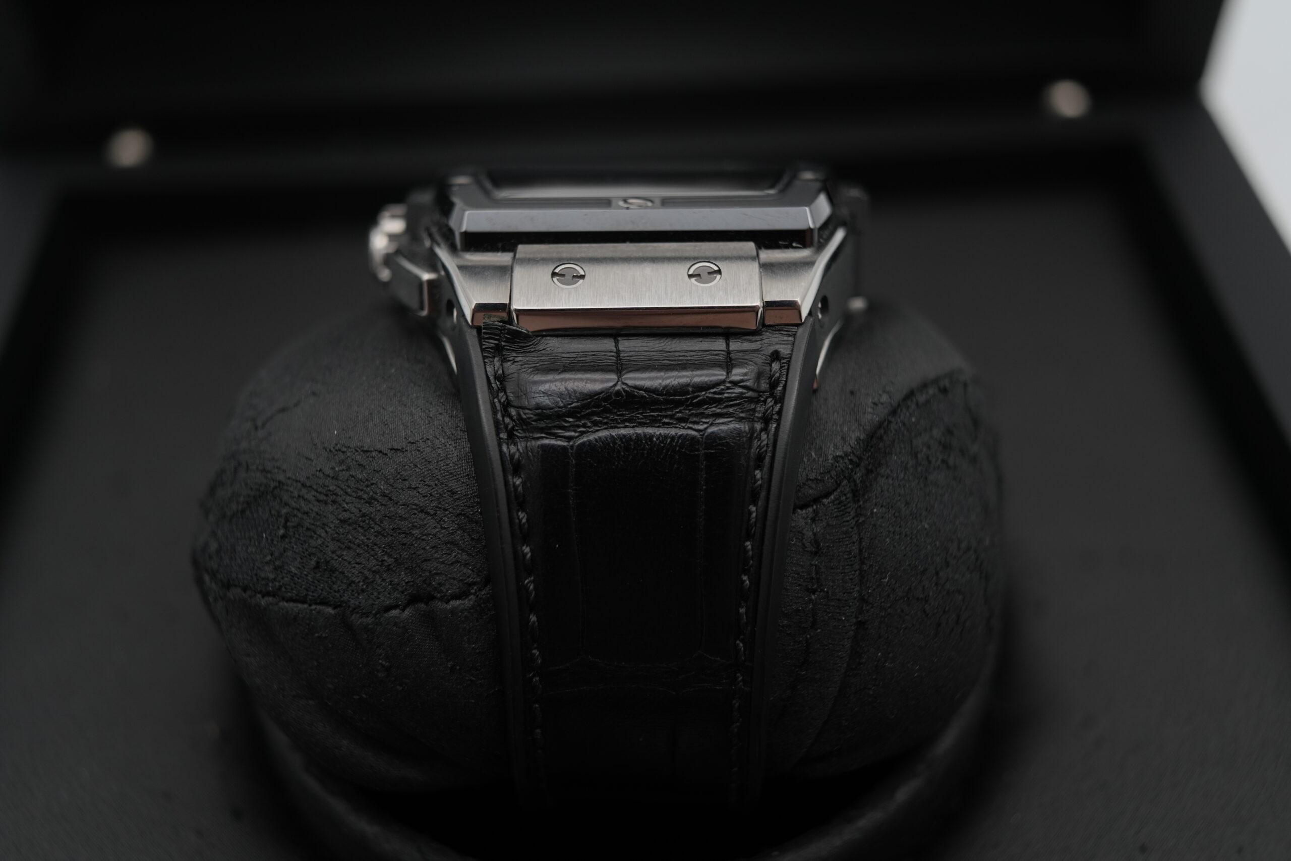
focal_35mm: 35
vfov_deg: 37.9
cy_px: 430
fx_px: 1255
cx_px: 646
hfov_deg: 54.4
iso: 400
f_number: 5
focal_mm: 35
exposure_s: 1/250
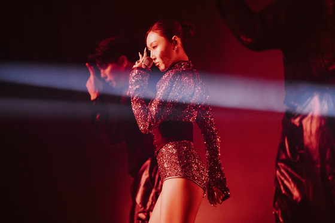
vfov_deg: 6.9
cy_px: 112
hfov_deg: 10.3
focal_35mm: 200
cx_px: 168
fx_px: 1860
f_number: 2.8
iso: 2500
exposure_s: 1/500
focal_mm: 200
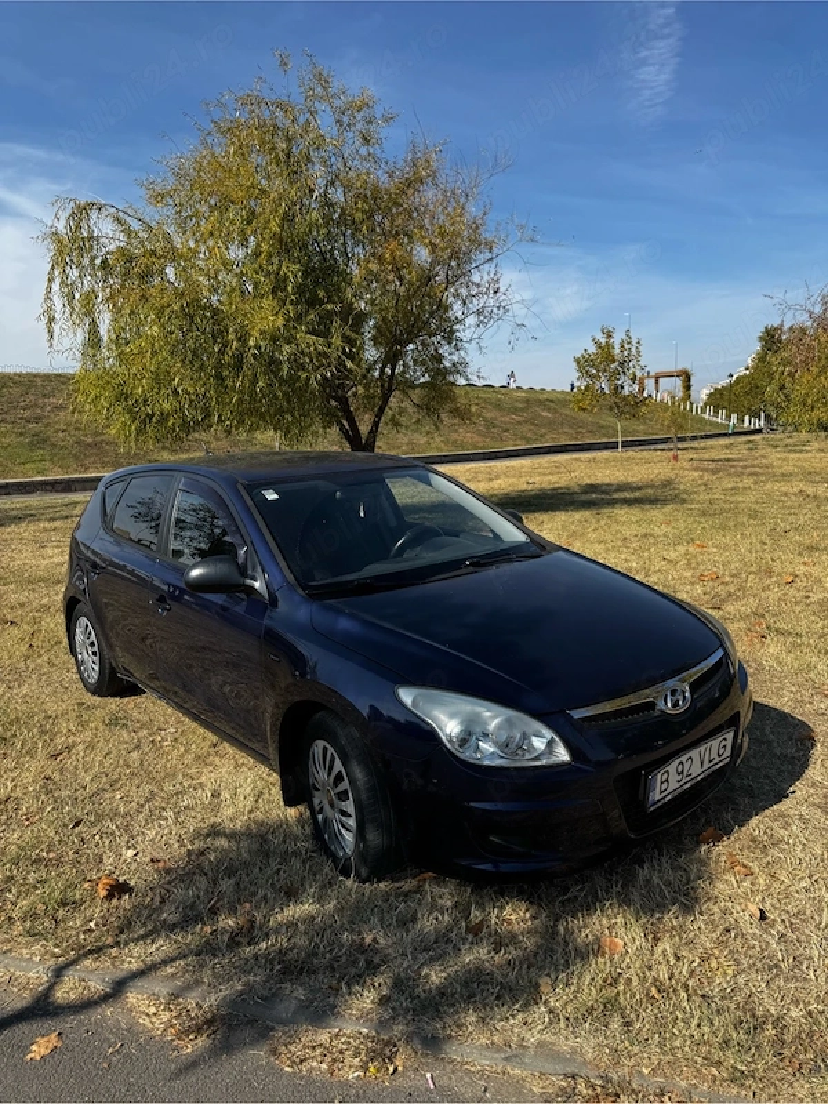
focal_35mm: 24
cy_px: 552
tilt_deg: -7.4
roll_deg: +1.2
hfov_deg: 56.8
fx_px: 765
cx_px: 414
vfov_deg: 71.6
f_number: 1.78
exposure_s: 1/3413
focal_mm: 6.76
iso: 80
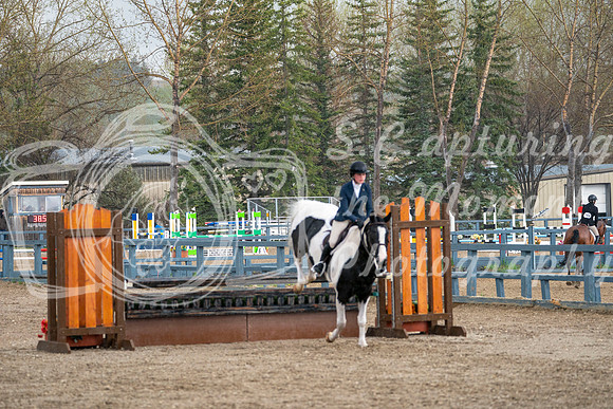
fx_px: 2980
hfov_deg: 11.7
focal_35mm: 175
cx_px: 306
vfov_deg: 7.9
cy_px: 204
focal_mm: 175
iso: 1250
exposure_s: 1/1250
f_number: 5.6
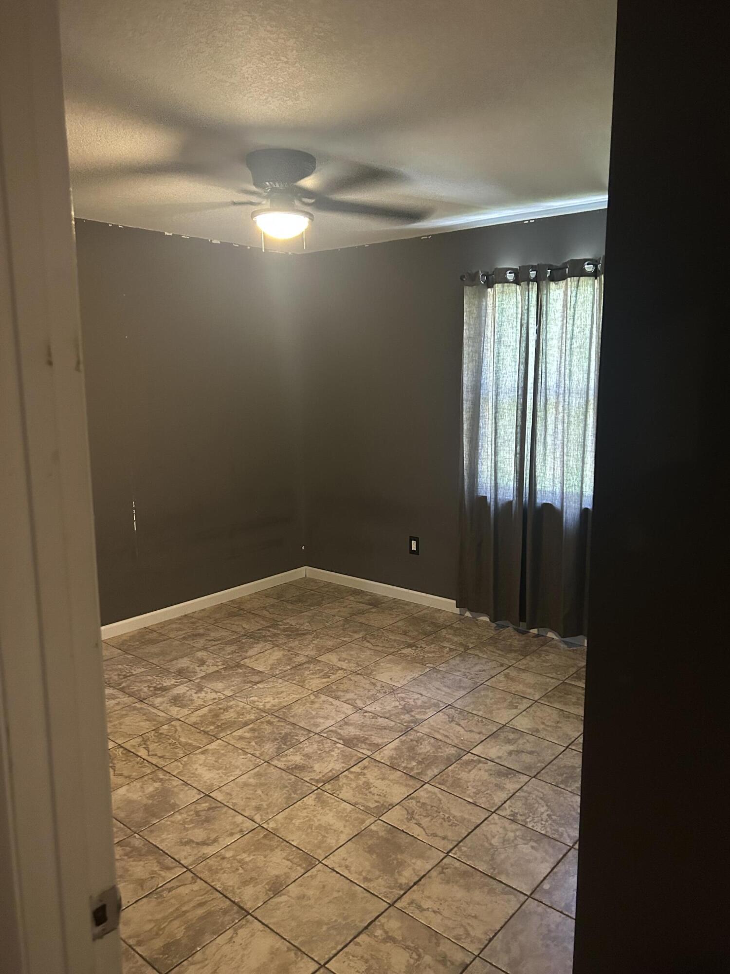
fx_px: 731
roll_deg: -0.2
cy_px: 487
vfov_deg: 67.3
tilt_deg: -9.2
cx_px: 365
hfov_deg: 53.1
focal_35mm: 26
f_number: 1.5
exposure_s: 1/30
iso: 500
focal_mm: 5.7
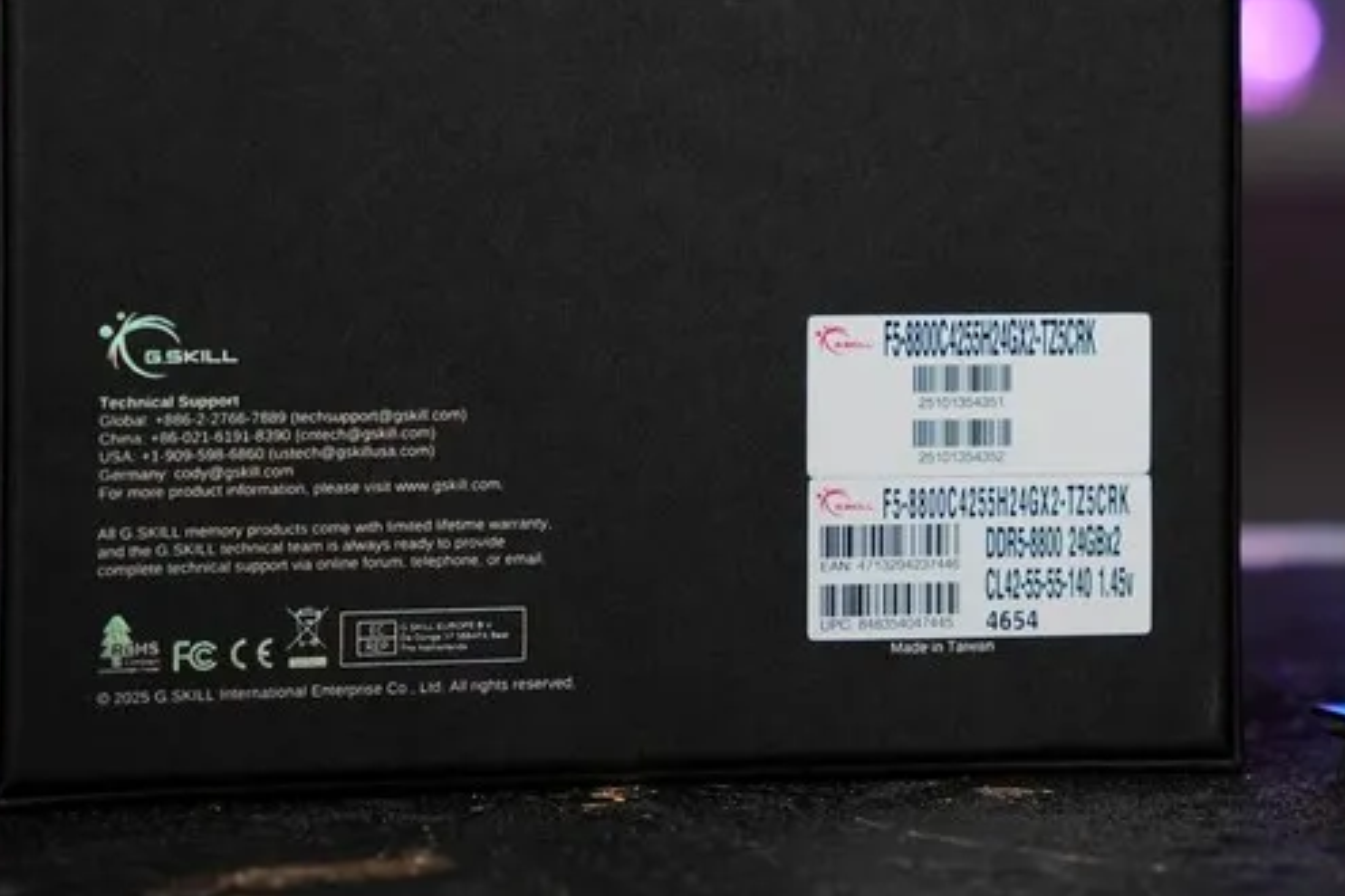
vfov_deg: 10.6
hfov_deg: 15.8
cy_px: 225
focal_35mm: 129
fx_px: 4826
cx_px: 967
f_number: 2.8
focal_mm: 47.4
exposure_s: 1/60
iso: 400
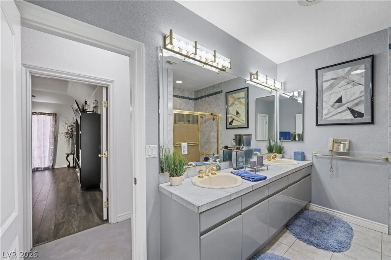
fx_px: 163
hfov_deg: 100.4
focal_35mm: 15
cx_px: 196
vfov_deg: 77.3
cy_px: 130
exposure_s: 1/3
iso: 640
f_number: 8
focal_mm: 15
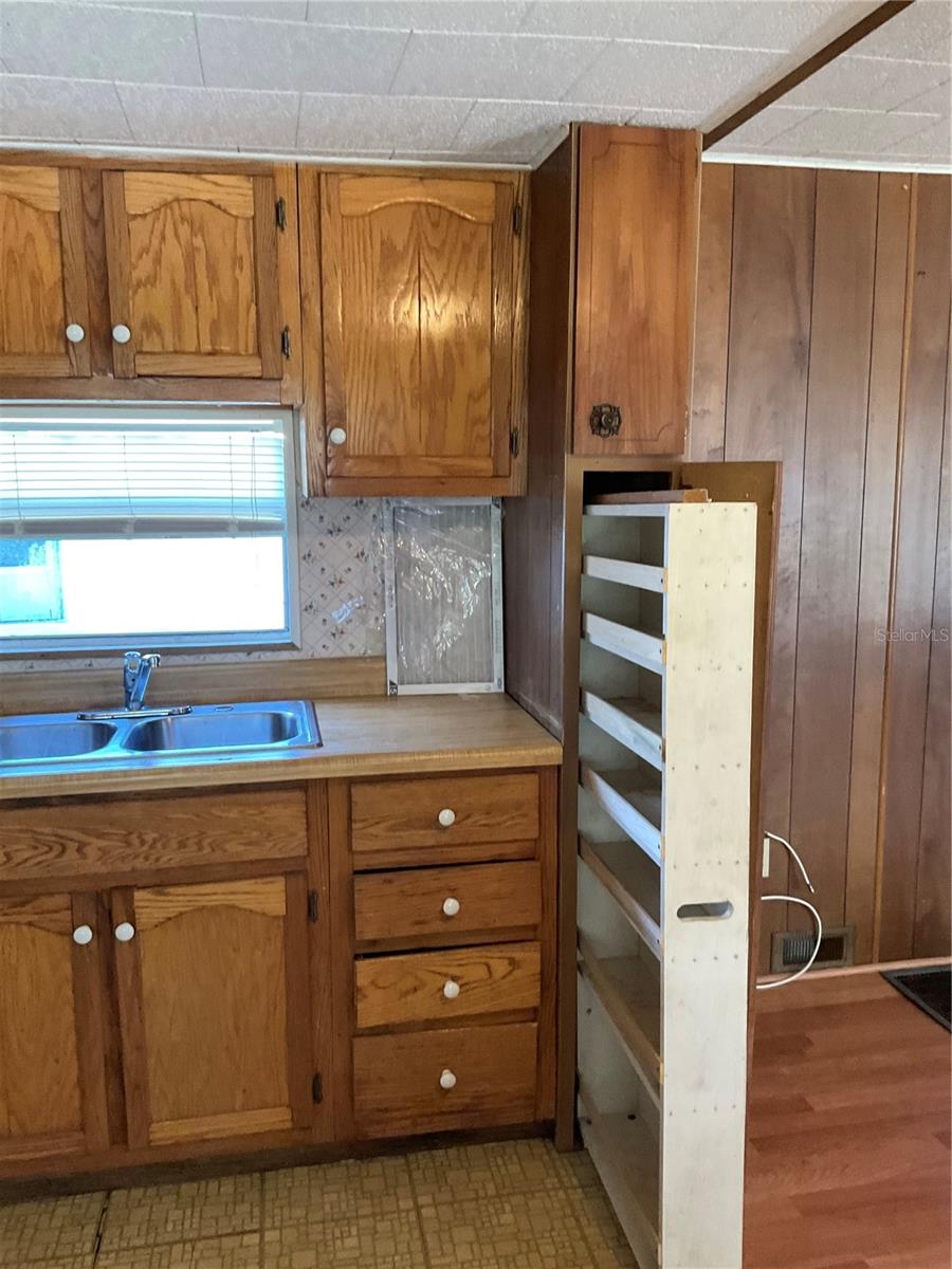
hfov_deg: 48.2
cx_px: 476
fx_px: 1063
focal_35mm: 29
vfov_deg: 61.7
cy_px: 634
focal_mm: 3
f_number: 1.8
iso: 200
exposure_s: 1/60
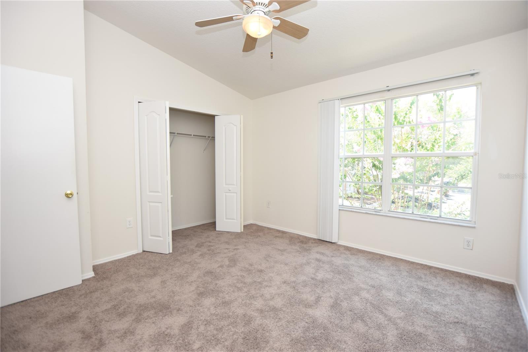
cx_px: 264
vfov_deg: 77.3
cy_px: 176
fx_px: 220
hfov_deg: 100.4
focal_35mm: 15
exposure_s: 1/80
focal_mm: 10
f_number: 3.5
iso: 100
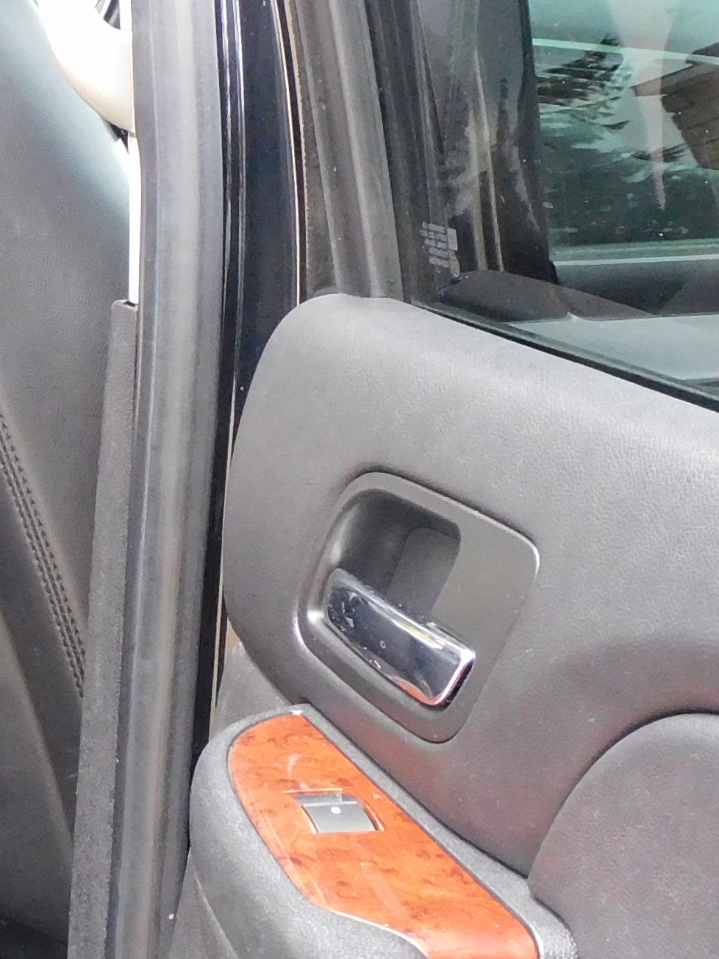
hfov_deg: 13.2
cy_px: 402
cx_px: -371
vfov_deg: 18.5
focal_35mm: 106
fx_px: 2936
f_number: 3.5
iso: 400
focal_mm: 5.4
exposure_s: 1/60
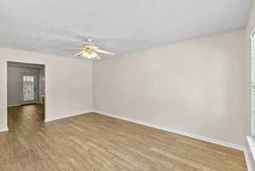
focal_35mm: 16
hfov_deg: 96.4
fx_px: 113
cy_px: 89
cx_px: 116
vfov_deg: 73.8
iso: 640
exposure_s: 1/100
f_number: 3.5
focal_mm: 14
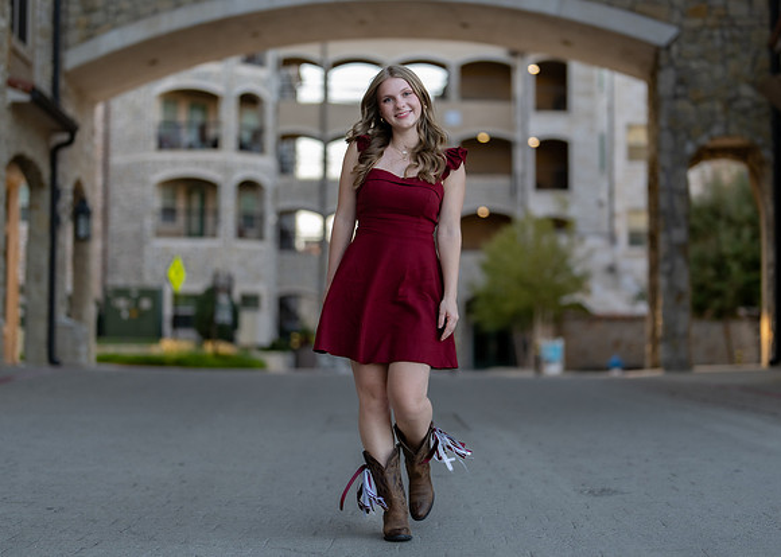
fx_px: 1594
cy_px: 272
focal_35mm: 72
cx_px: 427
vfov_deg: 19.8
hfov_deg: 27.5
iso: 200
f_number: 1.2
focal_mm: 50
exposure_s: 1/1600
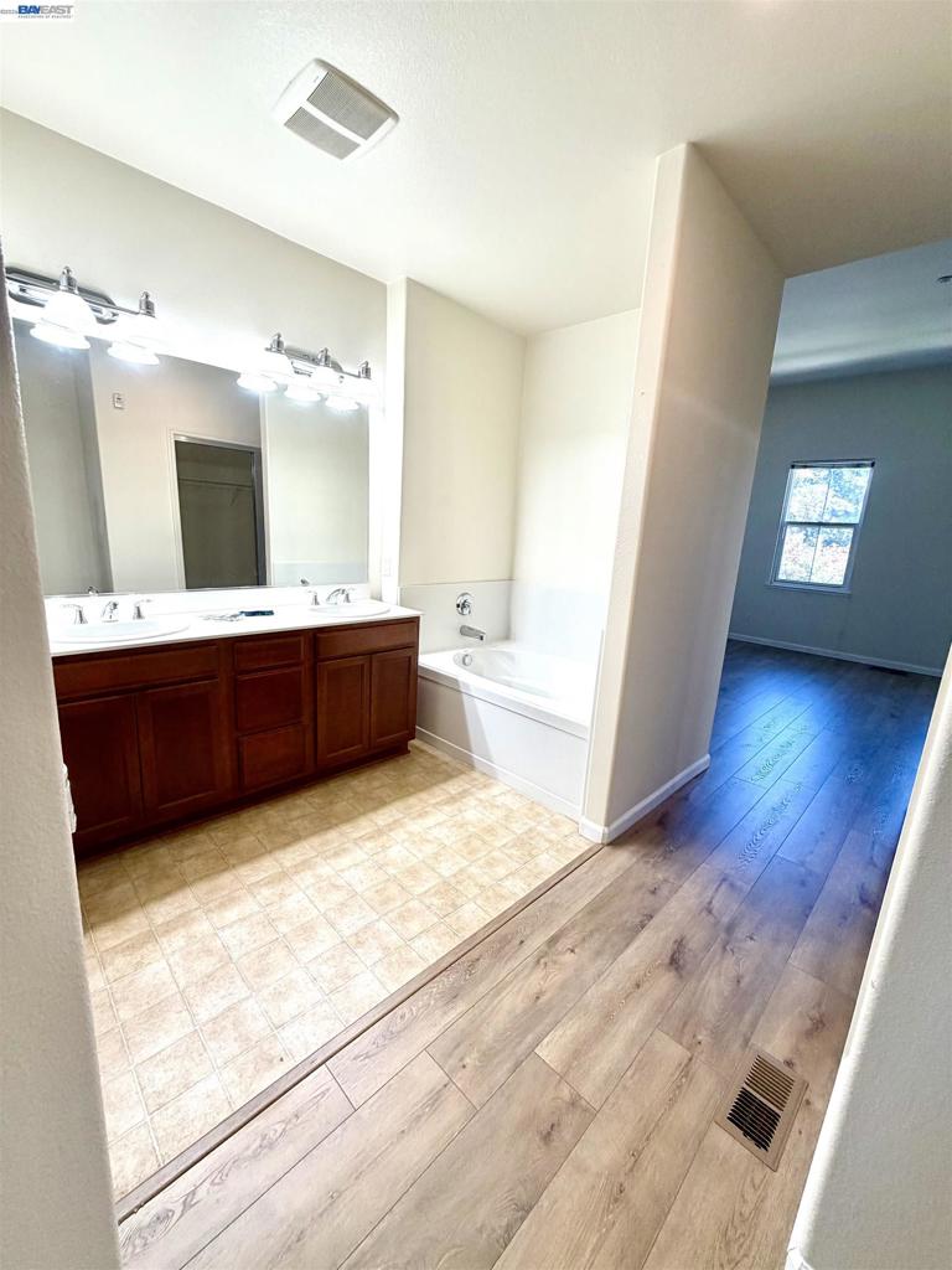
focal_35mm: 14
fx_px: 513
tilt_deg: -12.8
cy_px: 635
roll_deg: -3.5
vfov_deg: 102.1
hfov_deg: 85.7
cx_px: 476
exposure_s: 1/120
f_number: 2.2
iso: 100
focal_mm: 2.22
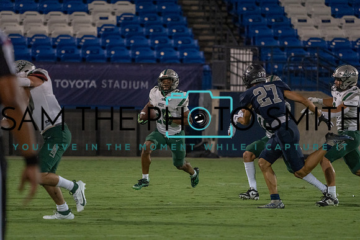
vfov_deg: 3.4
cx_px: 180
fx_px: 4001
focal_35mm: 400
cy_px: 120
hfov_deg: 5.2
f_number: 5.6
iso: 8000
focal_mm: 400
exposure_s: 1/1000
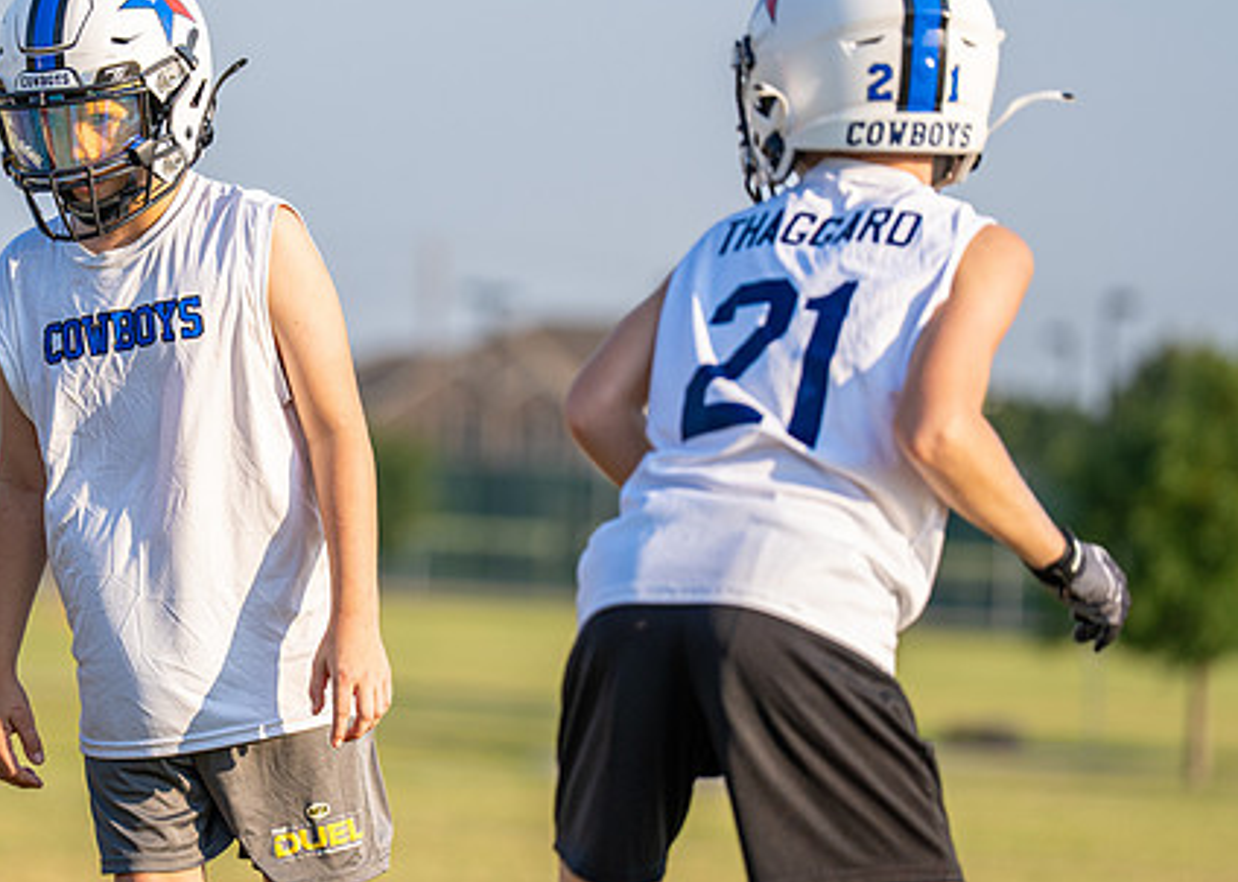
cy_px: 358
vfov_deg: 6.0
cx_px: 228
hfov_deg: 8.4
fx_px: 8430
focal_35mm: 240
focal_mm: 146
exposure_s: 1/2000
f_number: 2.8
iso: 200
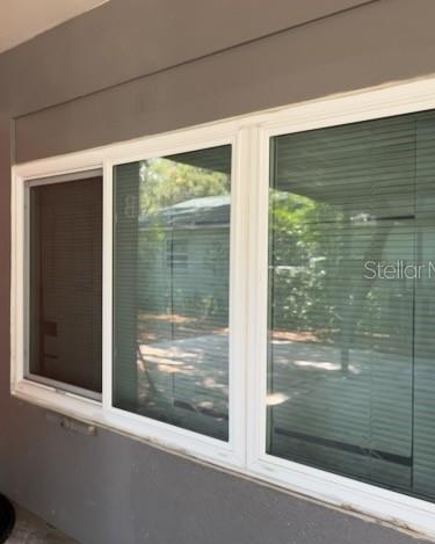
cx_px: 102
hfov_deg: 44.1
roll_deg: -0.6
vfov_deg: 55.7
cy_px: 269
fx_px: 515
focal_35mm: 32
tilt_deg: -2.0
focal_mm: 6.76
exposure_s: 1/121
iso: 100
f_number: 1.78
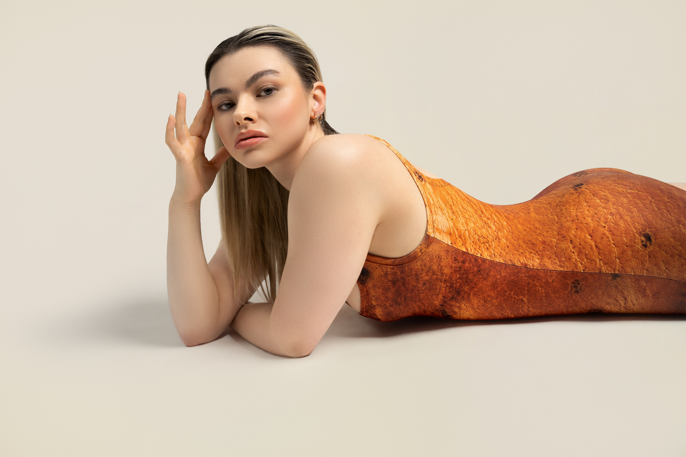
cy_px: 228
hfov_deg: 54.4
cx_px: 343
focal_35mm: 35
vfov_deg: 37.9
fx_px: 667
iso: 100
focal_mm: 35
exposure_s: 1/250
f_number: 5.6
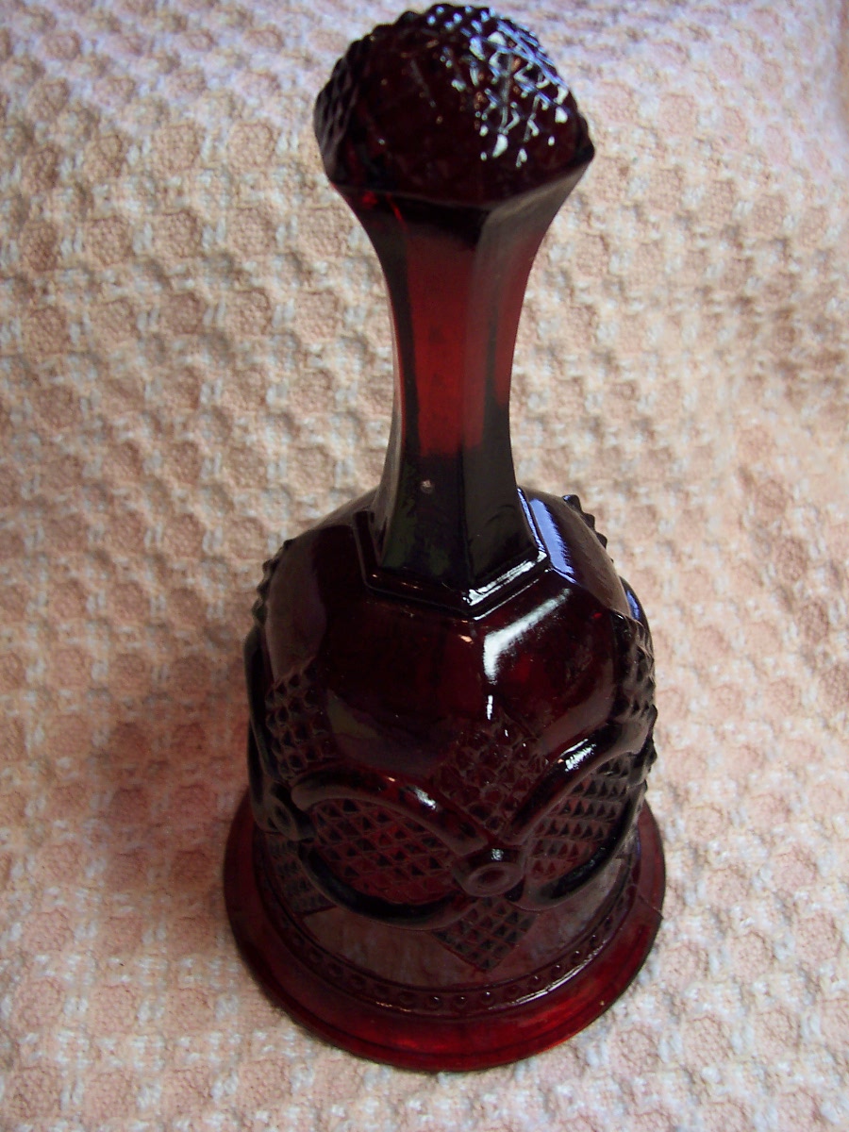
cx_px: 424
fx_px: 1210
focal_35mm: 37
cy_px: 566
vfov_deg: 50.1
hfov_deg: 38.7
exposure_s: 1/60
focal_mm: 5.6
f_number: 2.8
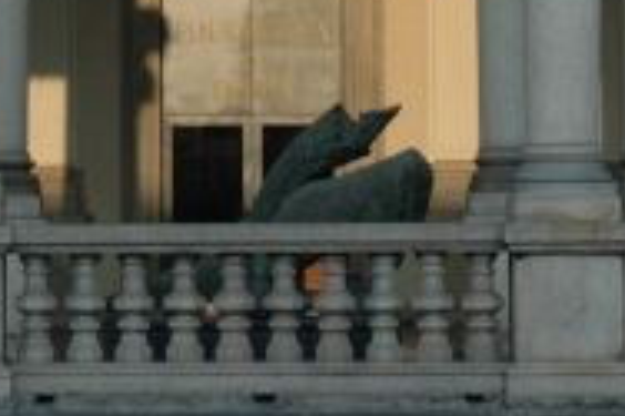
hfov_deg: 8.1
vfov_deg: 5.4
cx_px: 241
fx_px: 4388
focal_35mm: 253
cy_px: -263
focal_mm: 44
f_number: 13
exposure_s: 1/60
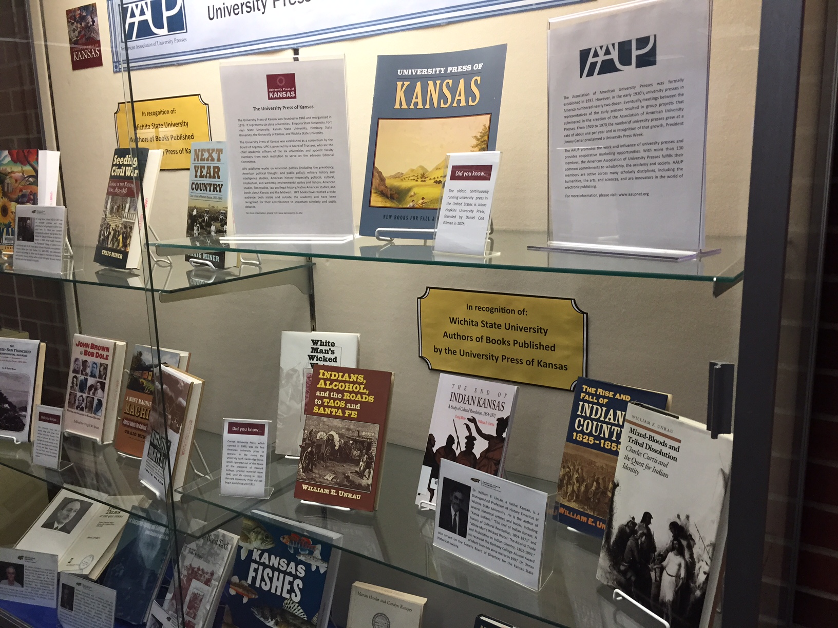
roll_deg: +0.2
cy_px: 314
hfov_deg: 61.7
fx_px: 702
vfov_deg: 48.2
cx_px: 419
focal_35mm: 29
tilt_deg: -11.7
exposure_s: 1/30
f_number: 2.2
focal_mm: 4.15
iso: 50
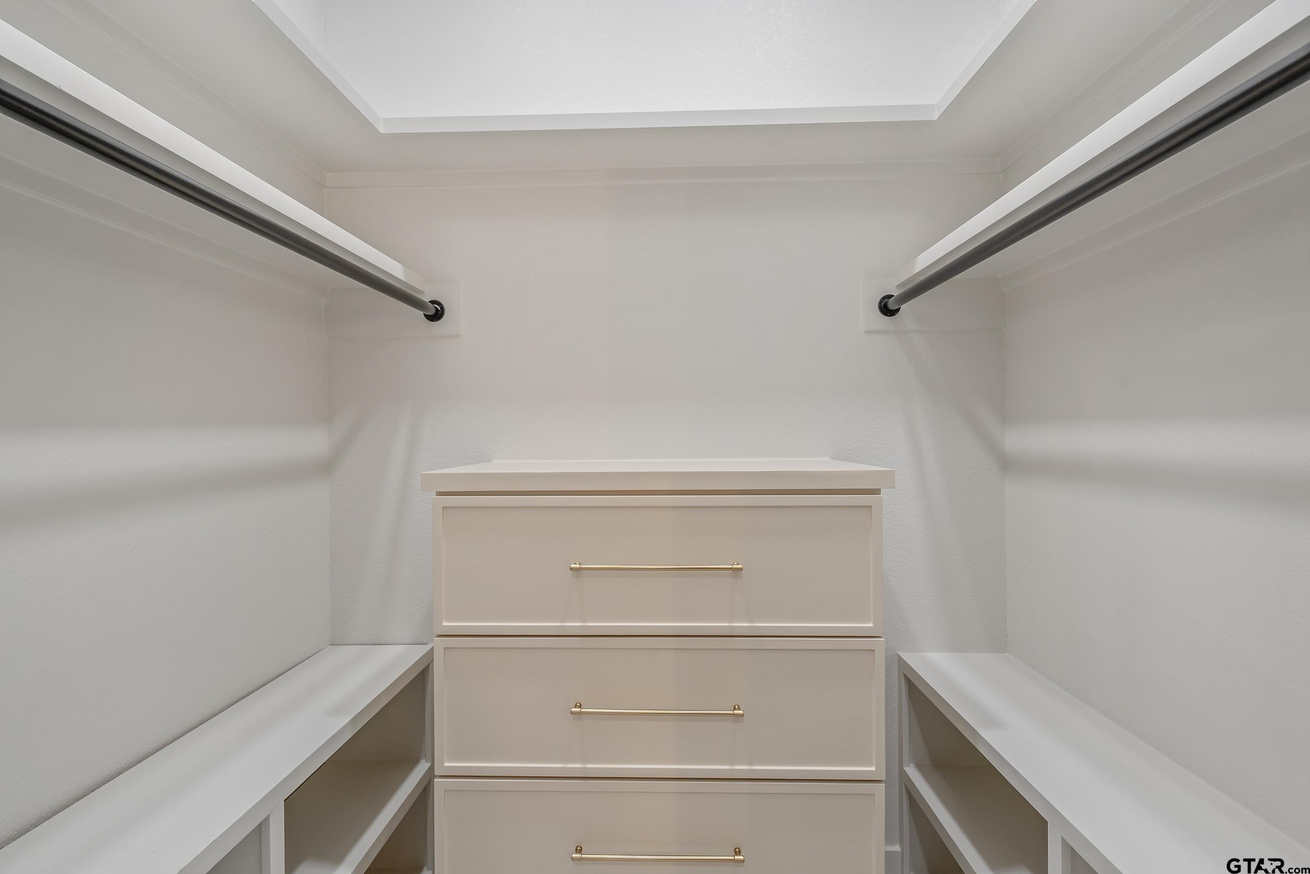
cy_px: 437
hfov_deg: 90.0
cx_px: 655
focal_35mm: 18
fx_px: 655
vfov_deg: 67.4
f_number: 8
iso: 800
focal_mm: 18
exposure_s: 1/15
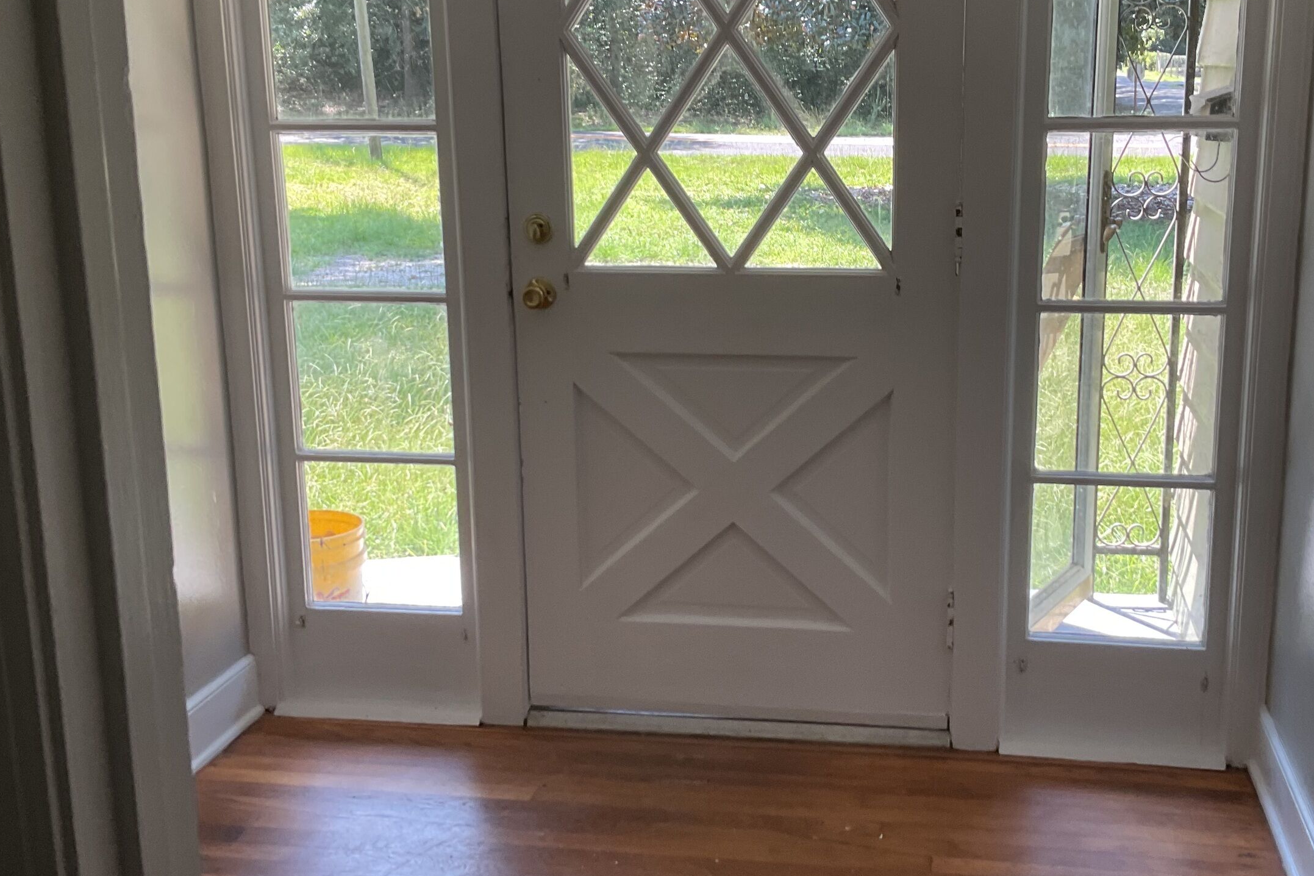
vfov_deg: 31.2
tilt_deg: -11.9
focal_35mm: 43
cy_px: 411
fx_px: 1569
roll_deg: +0.1
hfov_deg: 45.3
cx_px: 752
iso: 32
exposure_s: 1/120
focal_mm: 3
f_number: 1.8
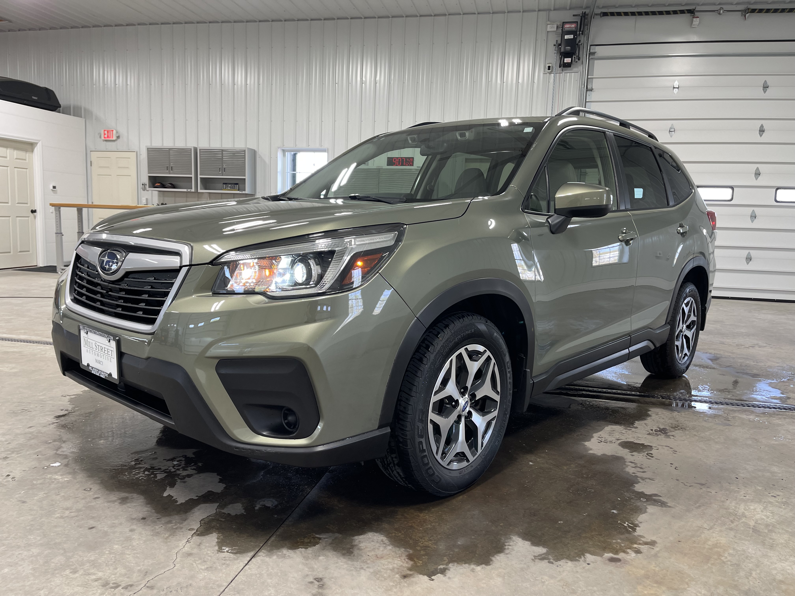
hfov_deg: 69.4
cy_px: 298
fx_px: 574
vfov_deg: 54.9
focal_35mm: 25
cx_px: 398
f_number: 1.6
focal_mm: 5.1
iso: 100
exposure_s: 1/120
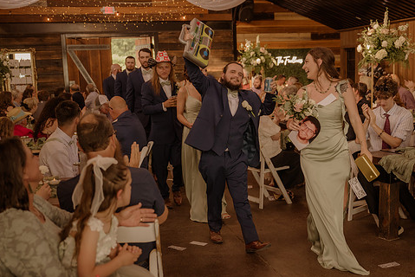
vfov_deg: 29.3
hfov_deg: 42.7
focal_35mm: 46
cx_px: 231
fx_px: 531
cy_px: 151
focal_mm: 38
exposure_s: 1/320
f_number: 2.8
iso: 1000
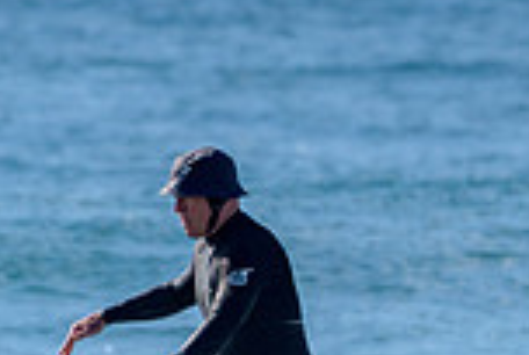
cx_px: 253
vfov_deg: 0.8
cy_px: 559
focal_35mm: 1681
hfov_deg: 1.2
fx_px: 24750
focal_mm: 360
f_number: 5.6
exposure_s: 1/3200
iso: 250
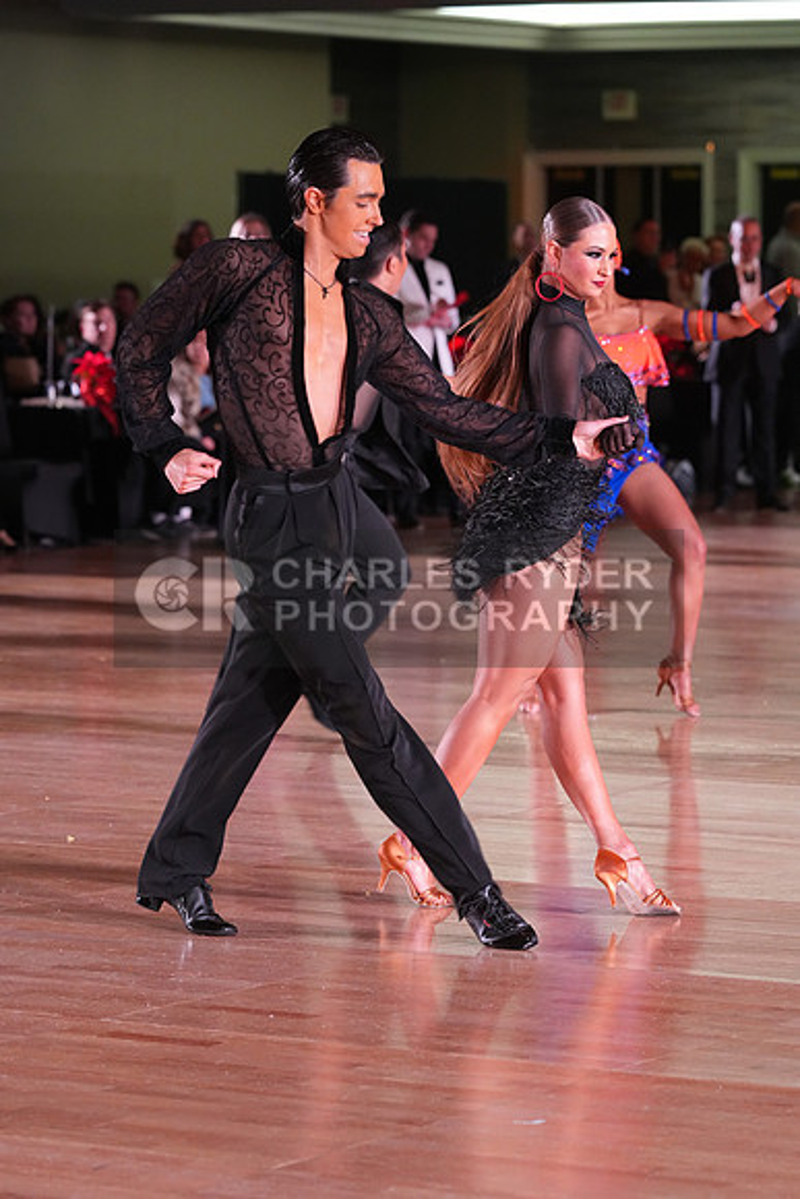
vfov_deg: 14.5
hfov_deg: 9.7
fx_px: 4697
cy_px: 600
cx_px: 400
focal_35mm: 141
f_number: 5
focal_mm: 141
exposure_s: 1/200
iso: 4000
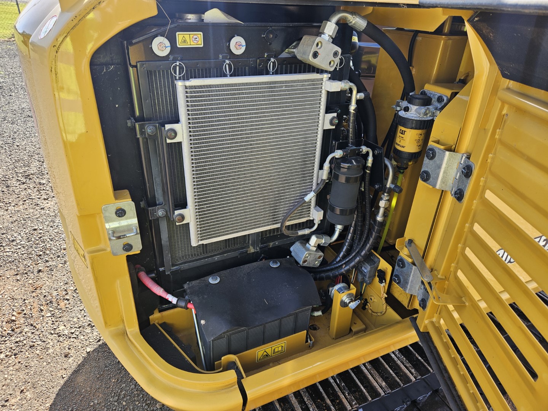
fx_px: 364
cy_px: 206
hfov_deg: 73.9
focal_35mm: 23
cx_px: 274
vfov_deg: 58.9
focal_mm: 5.4
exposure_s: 1/191
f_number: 1.8
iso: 25
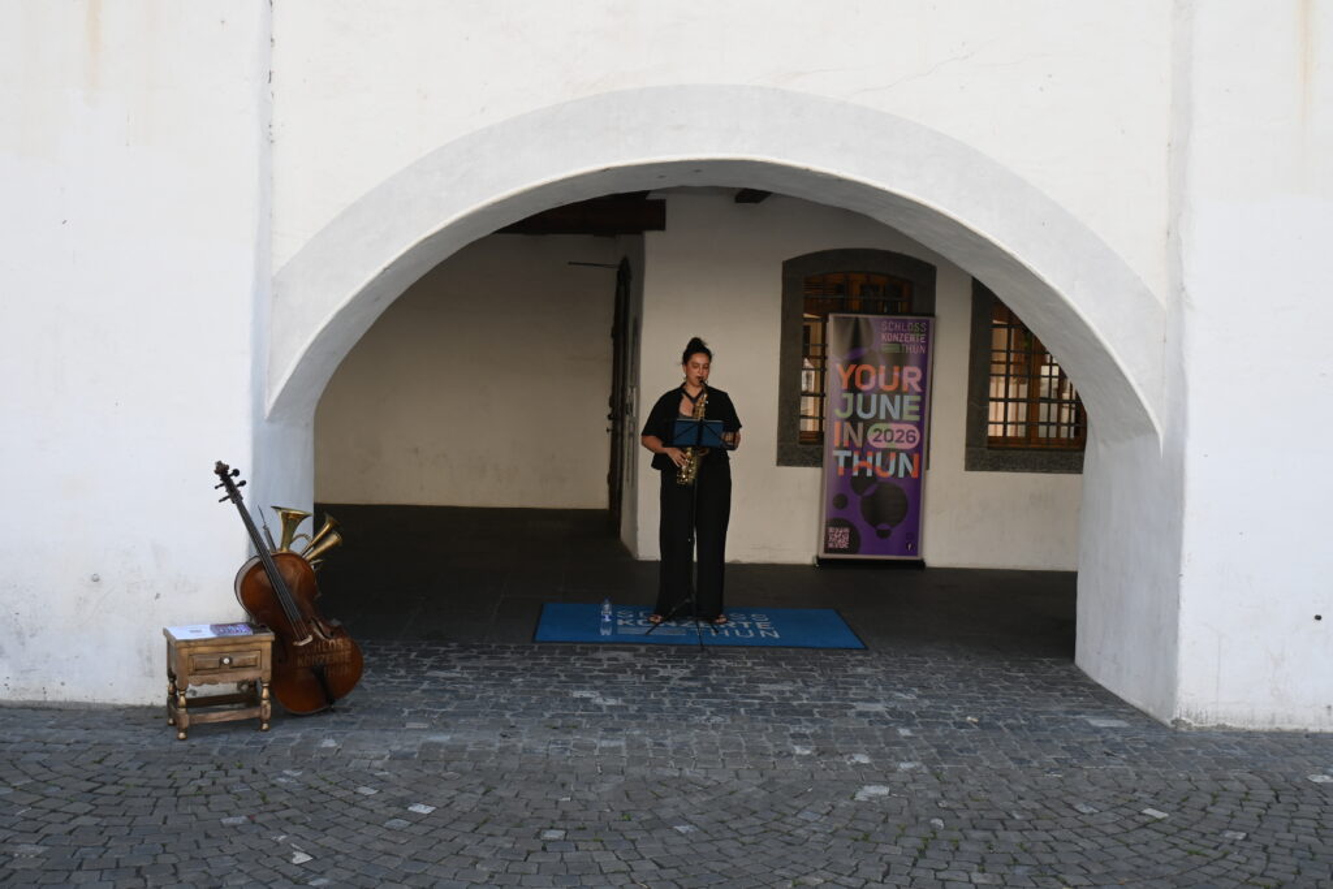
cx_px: 666
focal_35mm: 34
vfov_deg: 38.4
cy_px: 444
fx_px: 1278
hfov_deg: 55.1
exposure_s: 1/250
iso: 200
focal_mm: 23
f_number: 5
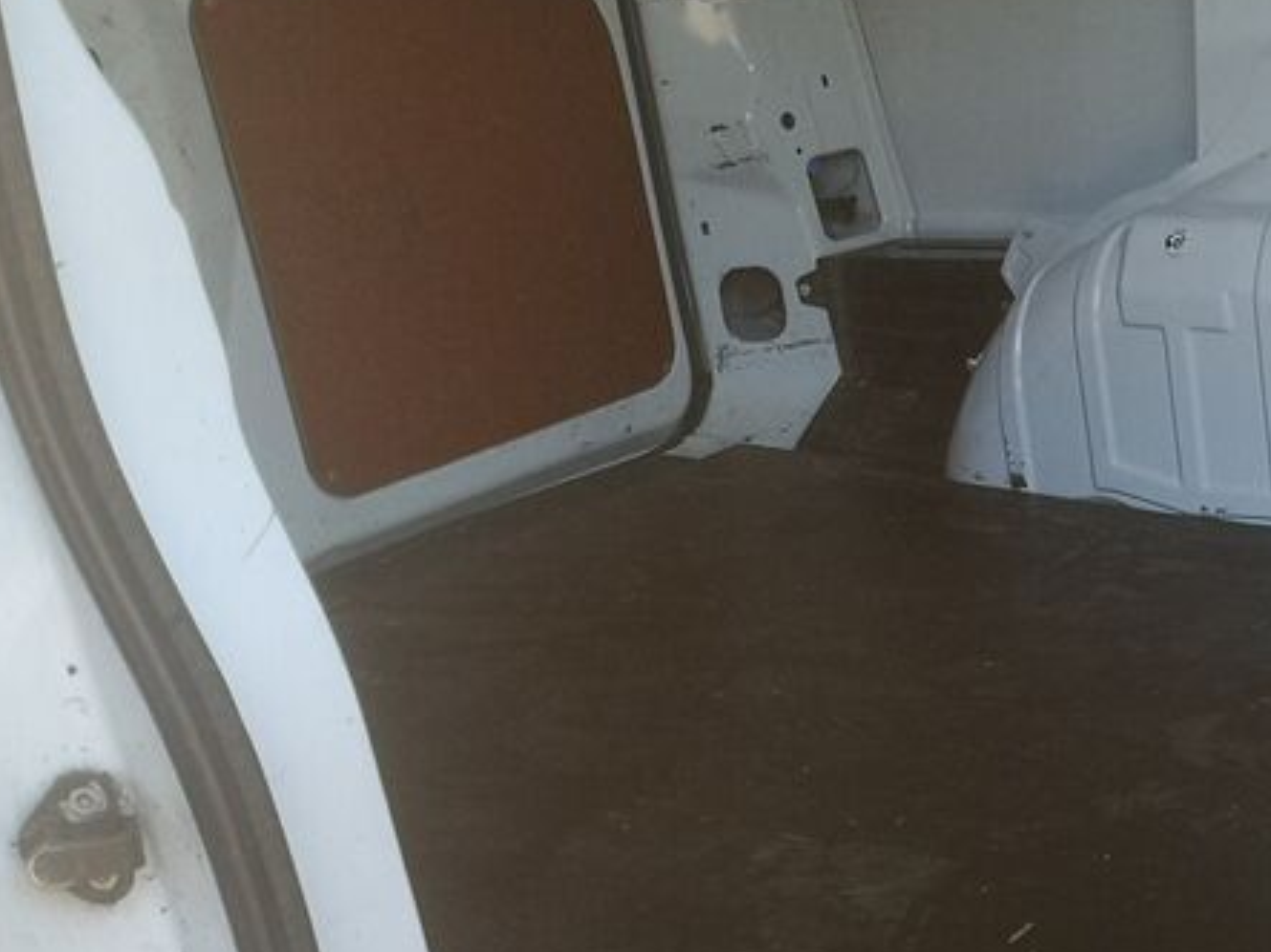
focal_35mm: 70
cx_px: 1400
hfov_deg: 25.7
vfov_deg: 20.4
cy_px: 943
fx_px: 2570
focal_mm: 5.58
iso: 64
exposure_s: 1/100
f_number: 1.8
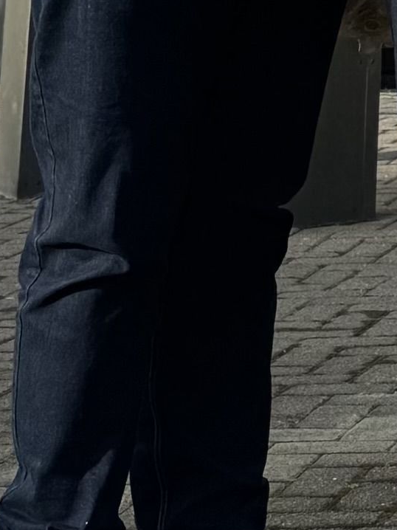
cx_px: 757
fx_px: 2922
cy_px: -1004
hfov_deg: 7.5
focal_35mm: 191
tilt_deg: +17.7
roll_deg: -0.5
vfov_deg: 8.7
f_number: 1.78
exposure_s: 1/2105
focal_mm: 6.76
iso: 80
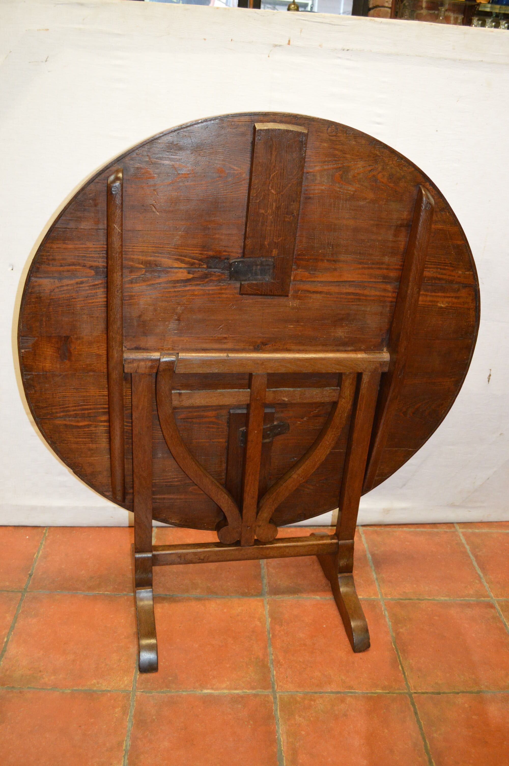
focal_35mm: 33
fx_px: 701
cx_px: 254
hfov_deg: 39.9
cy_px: 383
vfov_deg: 57.3
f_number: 3.8
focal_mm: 22
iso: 1800
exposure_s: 1/60
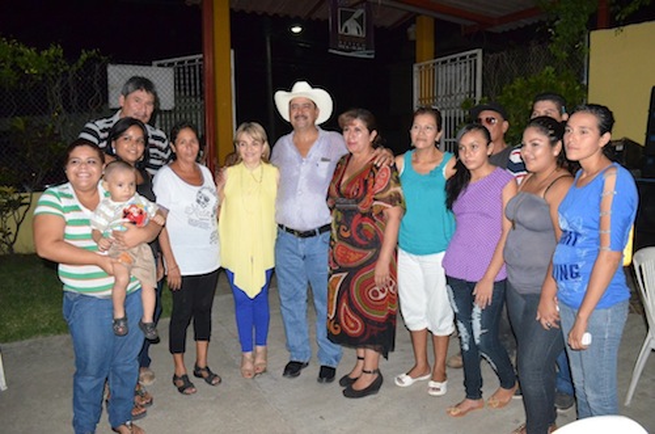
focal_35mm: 30
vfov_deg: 43.4
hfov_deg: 62.0
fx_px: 545
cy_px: 217
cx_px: 328
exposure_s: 1/125
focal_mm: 20
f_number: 5.6
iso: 3200
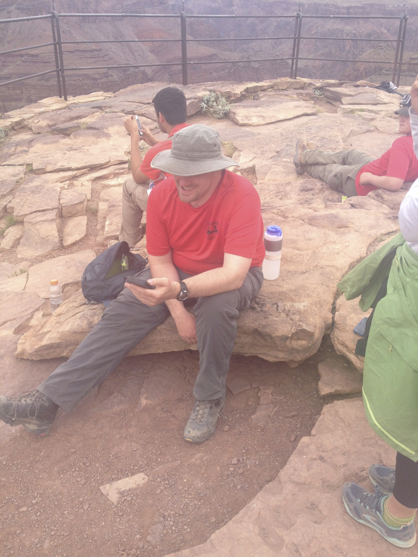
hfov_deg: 40.7
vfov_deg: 52.6
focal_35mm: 35
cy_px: 278
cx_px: 209
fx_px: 563
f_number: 2.4
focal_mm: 4.28
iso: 50
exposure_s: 1/418
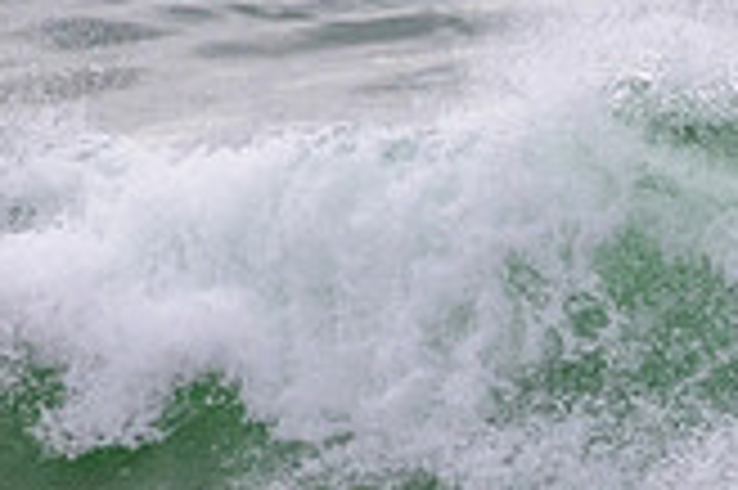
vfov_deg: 0.5
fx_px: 58018
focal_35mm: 2833
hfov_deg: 0.7
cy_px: 276
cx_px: 1228
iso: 1600
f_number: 11
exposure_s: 1/2000
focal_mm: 800
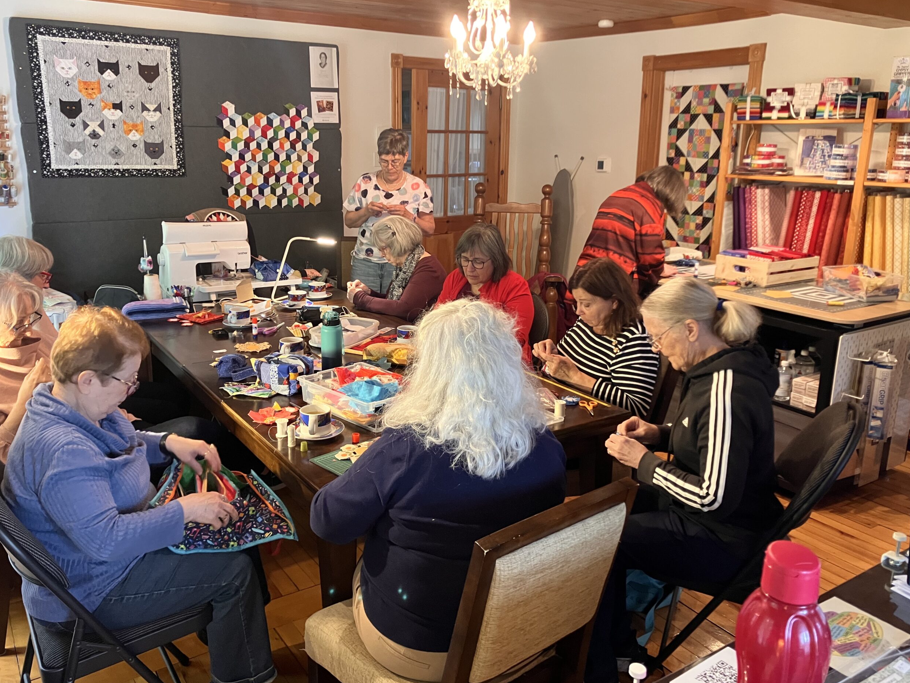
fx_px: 762
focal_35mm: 29
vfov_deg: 48.2
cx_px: 446
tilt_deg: -13.6
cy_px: 335
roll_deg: -0.2
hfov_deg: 61.7
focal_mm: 3.99
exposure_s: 1/40
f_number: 1.8
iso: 250
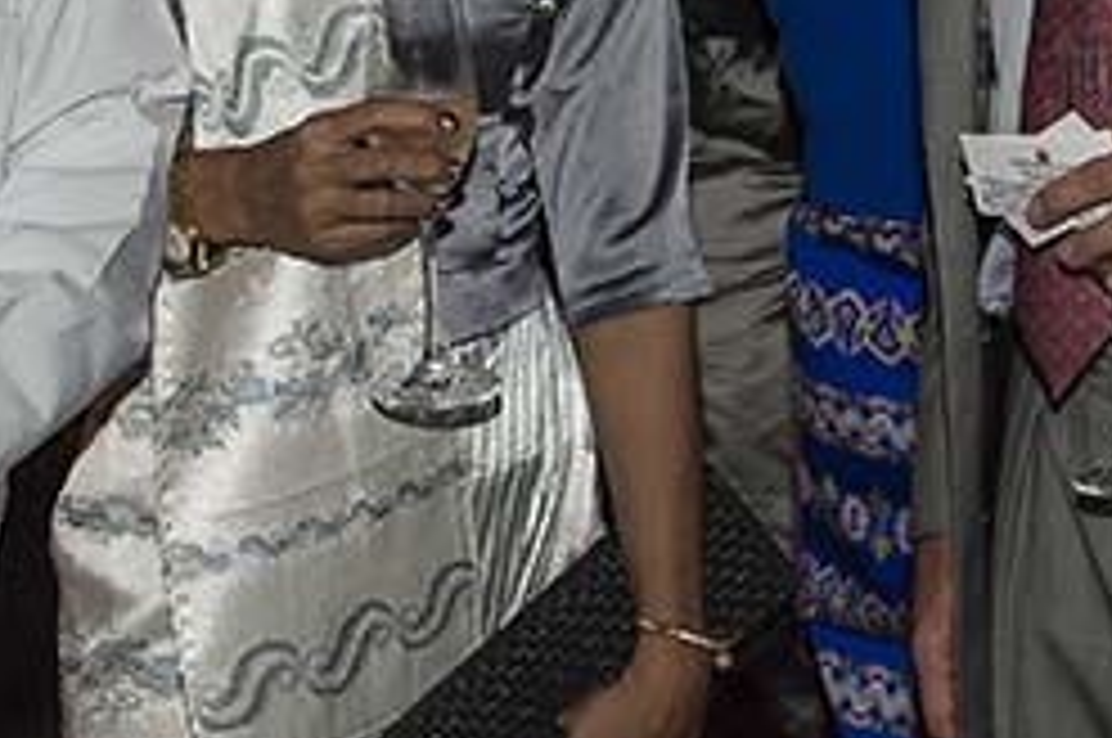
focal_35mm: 136
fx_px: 4195
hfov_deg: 15.1
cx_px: 347
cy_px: 160
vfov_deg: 10.0
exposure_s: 1/60
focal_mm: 35
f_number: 5.6
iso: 400
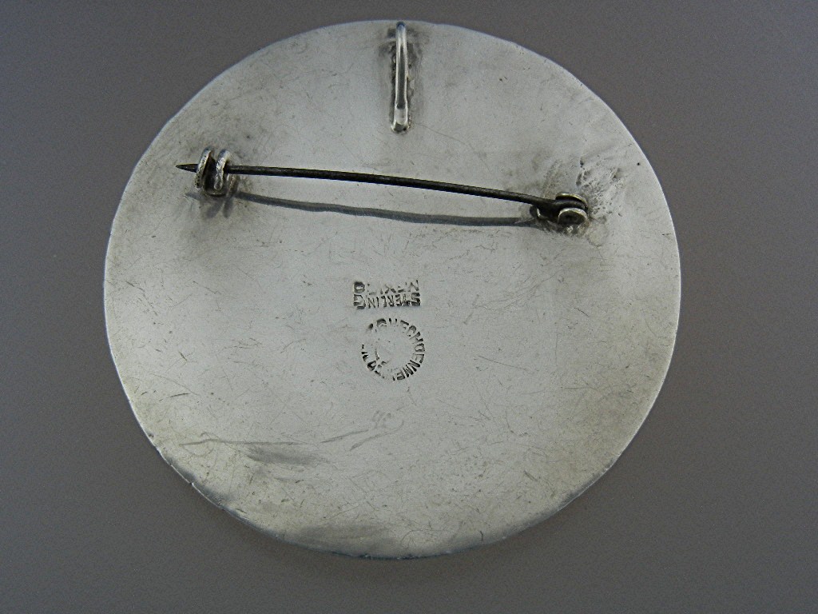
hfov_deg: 32.7
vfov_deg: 24.8
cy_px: 307
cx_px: 409
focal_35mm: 59
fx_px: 1394
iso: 378
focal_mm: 10.6
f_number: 4
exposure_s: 1/60
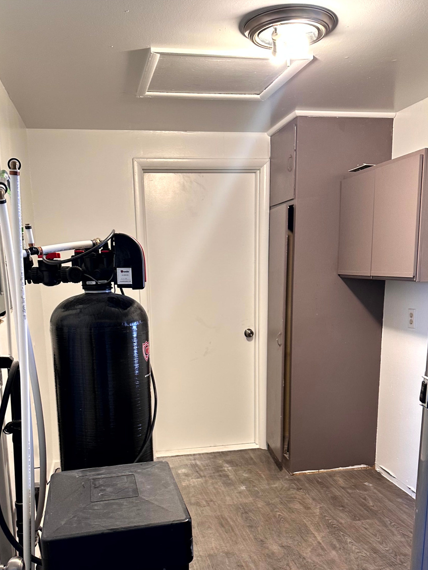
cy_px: 368
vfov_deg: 55.9
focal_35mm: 32
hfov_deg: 44.1
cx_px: 186
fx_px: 528
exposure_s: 1/60
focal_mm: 6.86
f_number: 1.78
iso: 160
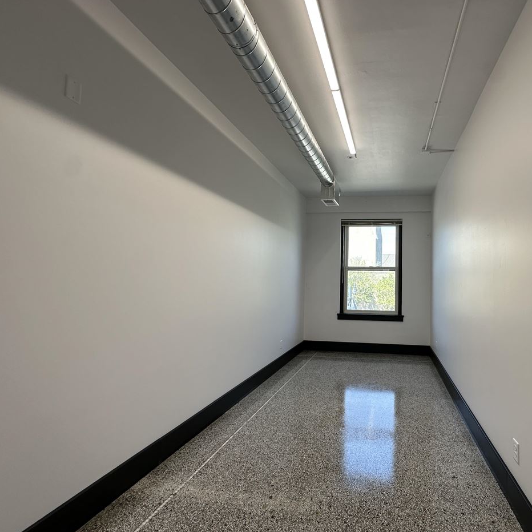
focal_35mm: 17
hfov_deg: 81.2
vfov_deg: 84.0
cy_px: 269
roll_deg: -1.5
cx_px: 353
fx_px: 296
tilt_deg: +2.0
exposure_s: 1/120
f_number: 2.2
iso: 64
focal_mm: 2.22
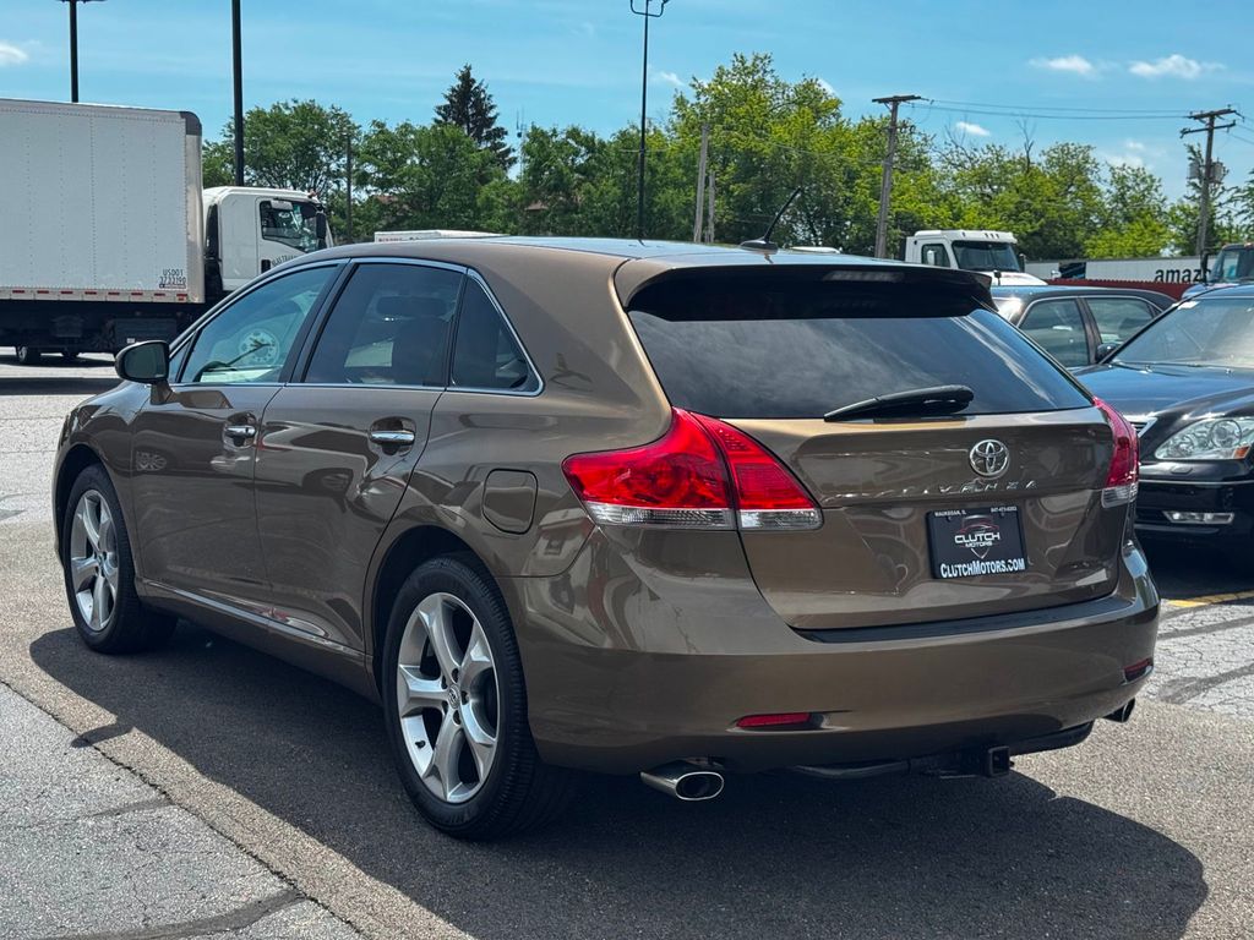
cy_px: 470
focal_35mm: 48
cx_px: 627
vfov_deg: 30.3
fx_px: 1739
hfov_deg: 39.7
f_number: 1.78
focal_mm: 6.76
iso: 64
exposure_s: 1/2833
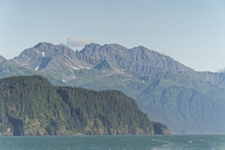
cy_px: 75
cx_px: 112
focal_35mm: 191
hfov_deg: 10.8
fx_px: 1194
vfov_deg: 7.2
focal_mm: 191
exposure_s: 1/320
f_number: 5
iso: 125
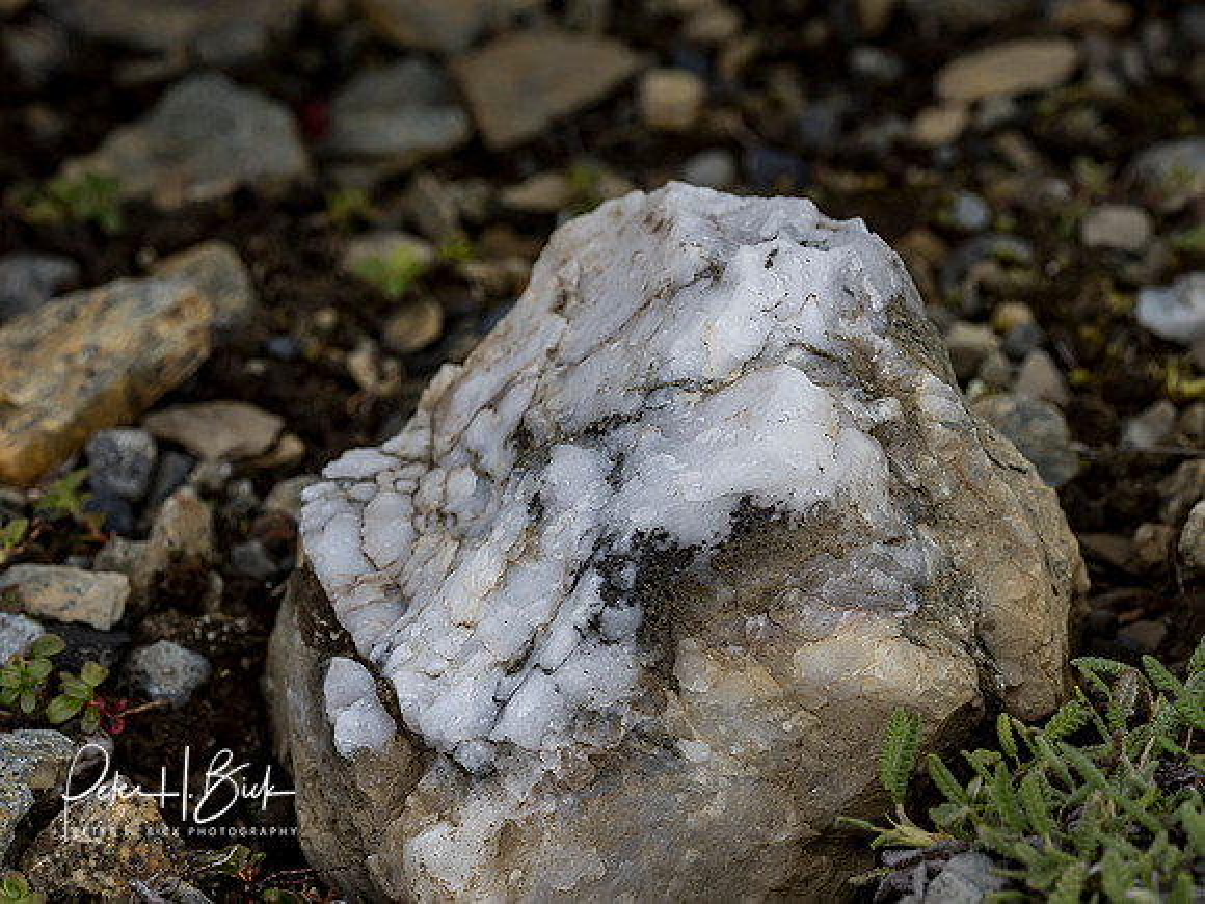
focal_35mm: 601
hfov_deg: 3.3
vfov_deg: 2.5
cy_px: 452
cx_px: 602
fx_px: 20921
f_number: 6.3
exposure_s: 1/500
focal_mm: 300
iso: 500
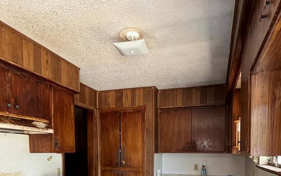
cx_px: 144
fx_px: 199
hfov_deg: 70.4
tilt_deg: -2.8
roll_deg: -0.5
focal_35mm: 26
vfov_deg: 43.0
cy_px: 163
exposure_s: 1/60
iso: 400
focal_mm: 1.57
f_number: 1.8
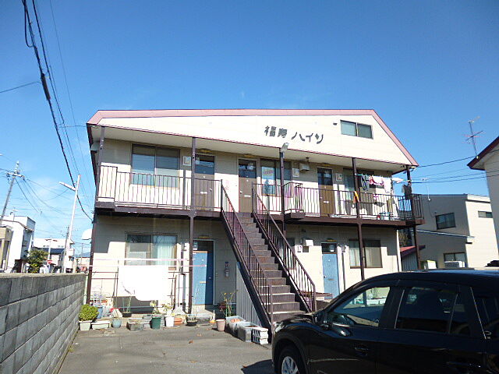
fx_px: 346
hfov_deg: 71.6
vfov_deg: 56.8
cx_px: 250
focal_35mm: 24
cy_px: 187
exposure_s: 1/1000
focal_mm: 4.3
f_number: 2.8
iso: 100
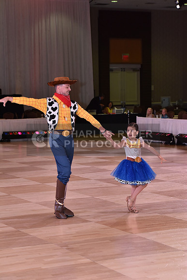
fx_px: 794
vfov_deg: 20.0
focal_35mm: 102
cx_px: 94
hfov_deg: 13.4
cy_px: 140
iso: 1600
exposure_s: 1/250
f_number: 6.3
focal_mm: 102
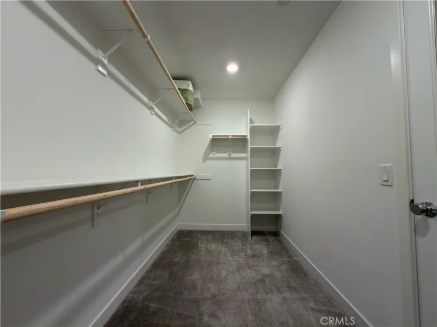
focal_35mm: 14
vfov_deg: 85.7
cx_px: 218
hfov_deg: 102.1
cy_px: 164
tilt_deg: +2.2
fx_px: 177
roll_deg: +0.3
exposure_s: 1/30
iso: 80
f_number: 2.2
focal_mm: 2.22
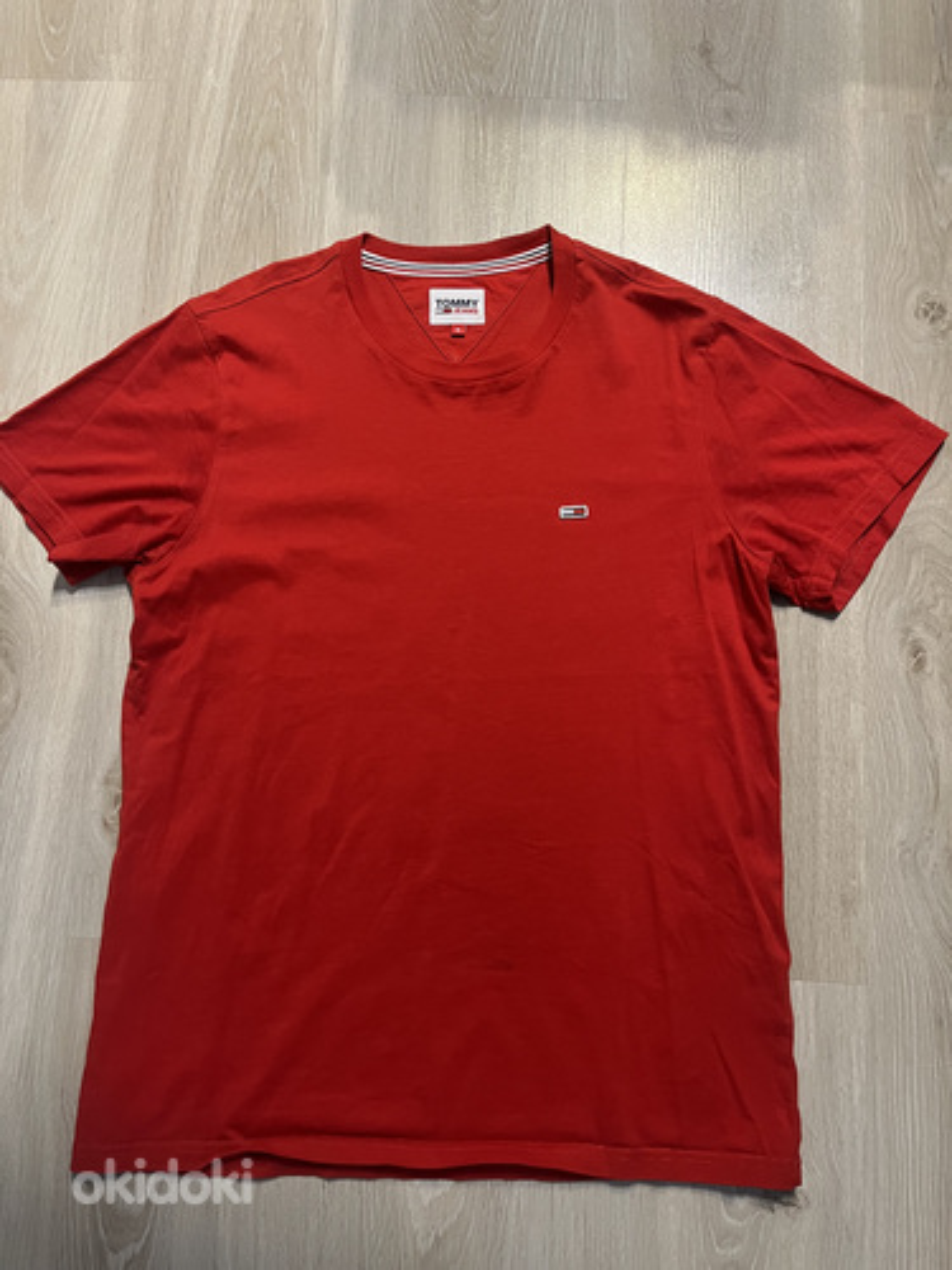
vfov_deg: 67.3
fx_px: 953
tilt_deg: -81.4
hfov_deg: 53.1
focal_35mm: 26
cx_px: 476
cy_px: 635
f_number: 1.6
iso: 400
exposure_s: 1/50
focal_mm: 5.1
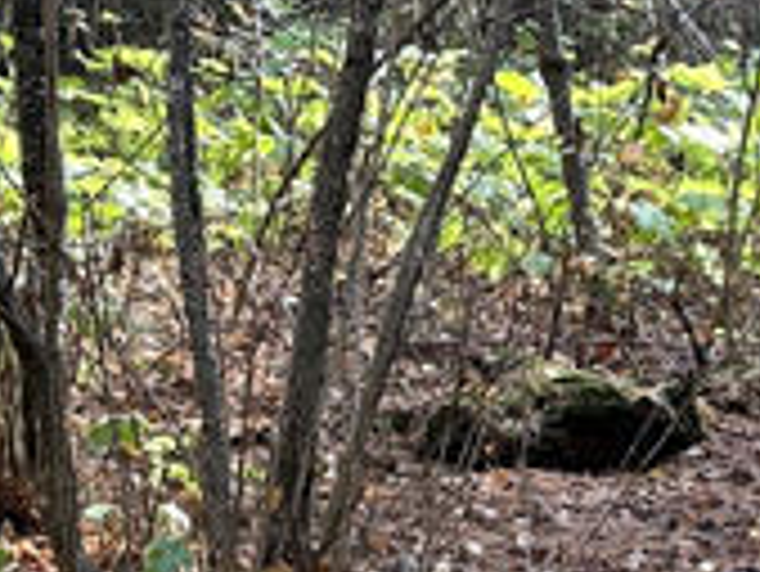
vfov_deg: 11.5
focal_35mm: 128
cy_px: 556
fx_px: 2812
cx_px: 769
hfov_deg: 15.1
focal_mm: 6.86
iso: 80
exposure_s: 1/121
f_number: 1.78
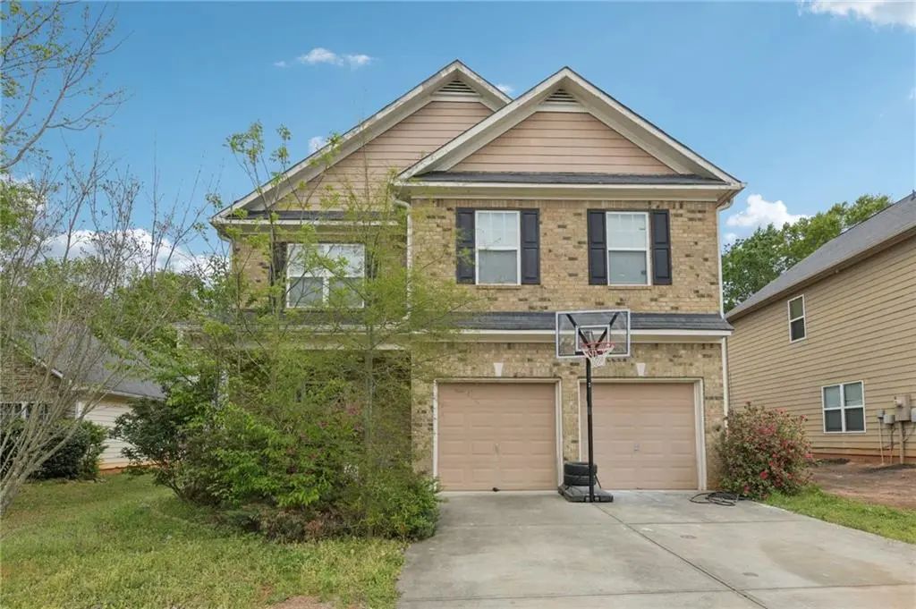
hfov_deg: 87.0
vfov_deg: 64.5
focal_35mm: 19
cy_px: 304
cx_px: 458
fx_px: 483
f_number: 8
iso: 400
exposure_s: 1/1000
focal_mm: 19
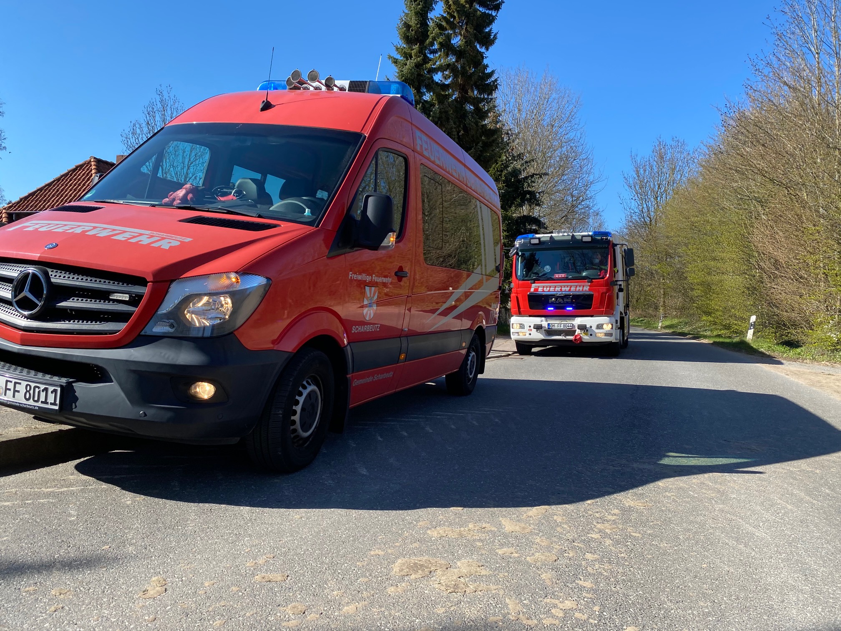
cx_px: 420
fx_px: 632
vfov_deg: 53.1
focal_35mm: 26
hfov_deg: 67.3
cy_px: 316
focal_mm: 4.25
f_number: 1.8
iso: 32
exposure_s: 1/1272
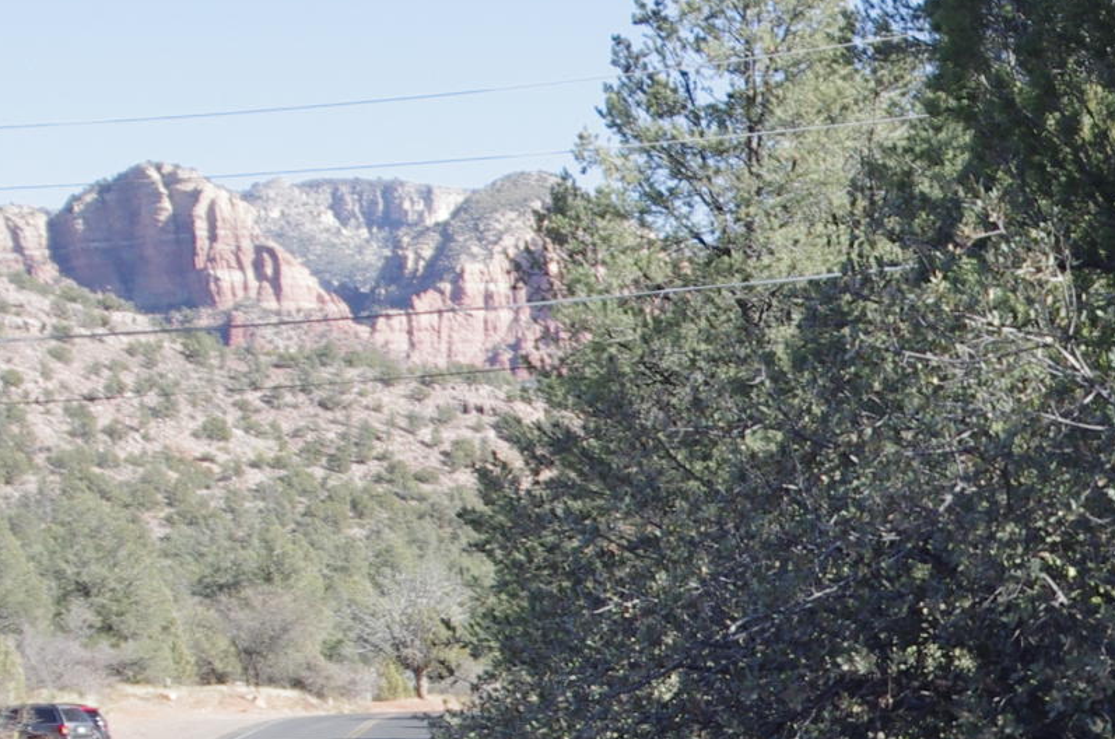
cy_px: 766
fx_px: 4884
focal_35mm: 158
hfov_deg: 12.6
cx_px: 1441
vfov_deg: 8.6
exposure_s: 1/160
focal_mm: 28
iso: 640
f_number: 6.3
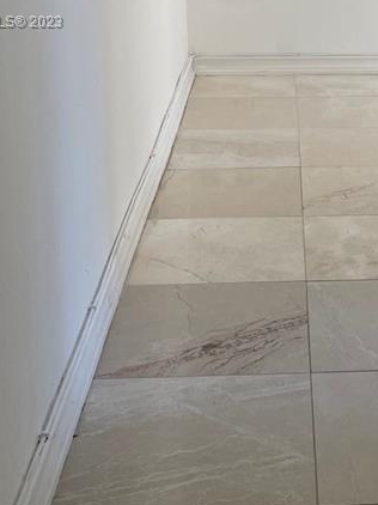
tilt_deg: -10.4
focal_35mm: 74
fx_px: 1079
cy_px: 23
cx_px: 382
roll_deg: -0.4
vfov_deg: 25.3
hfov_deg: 19.3
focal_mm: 4.2
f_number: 1.6
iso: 32
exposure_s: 1/333
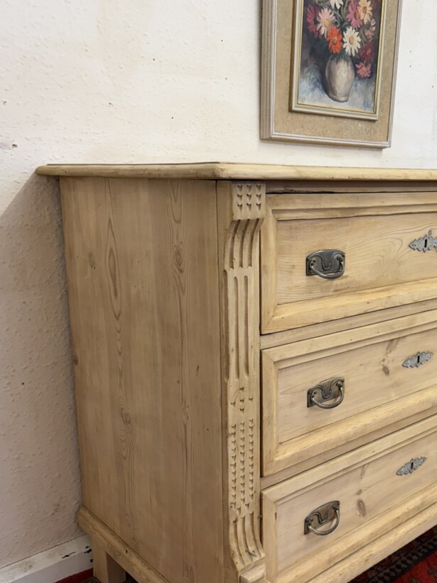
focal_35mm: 35
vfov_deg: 52.6
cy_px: 319
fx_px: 589
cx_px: 308
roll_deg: -0.7
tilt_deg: -13.3
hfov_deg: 39.9
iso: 200
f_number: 1.78
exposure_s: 1/100
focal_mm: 6.76
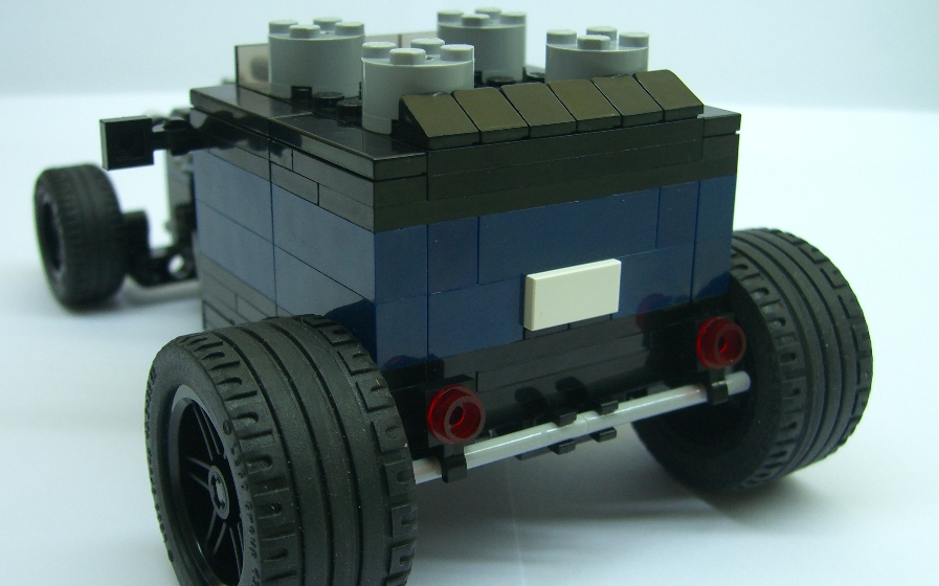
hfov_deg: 43.4
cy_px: 306
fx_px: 1177
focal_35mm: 46
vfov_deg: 28.0
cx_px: 420
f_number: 2.8
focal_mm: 7.9
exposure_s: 1/80
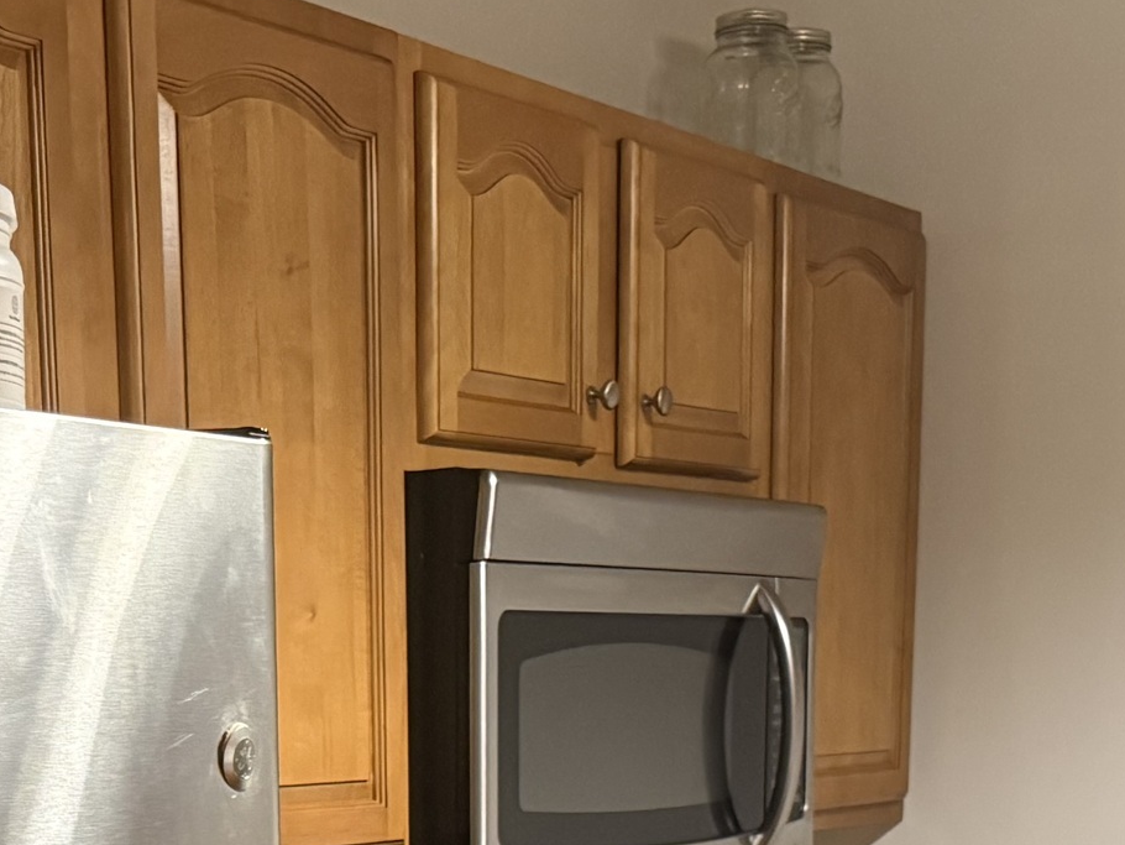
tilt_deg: -9.9
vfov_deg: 16.8
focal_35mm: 81
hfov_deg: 23.8
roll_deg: +1.6
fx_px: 2633
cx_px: 272
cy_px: 1211
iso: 640
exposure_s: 1/60
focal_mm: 6.76
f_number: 1.78
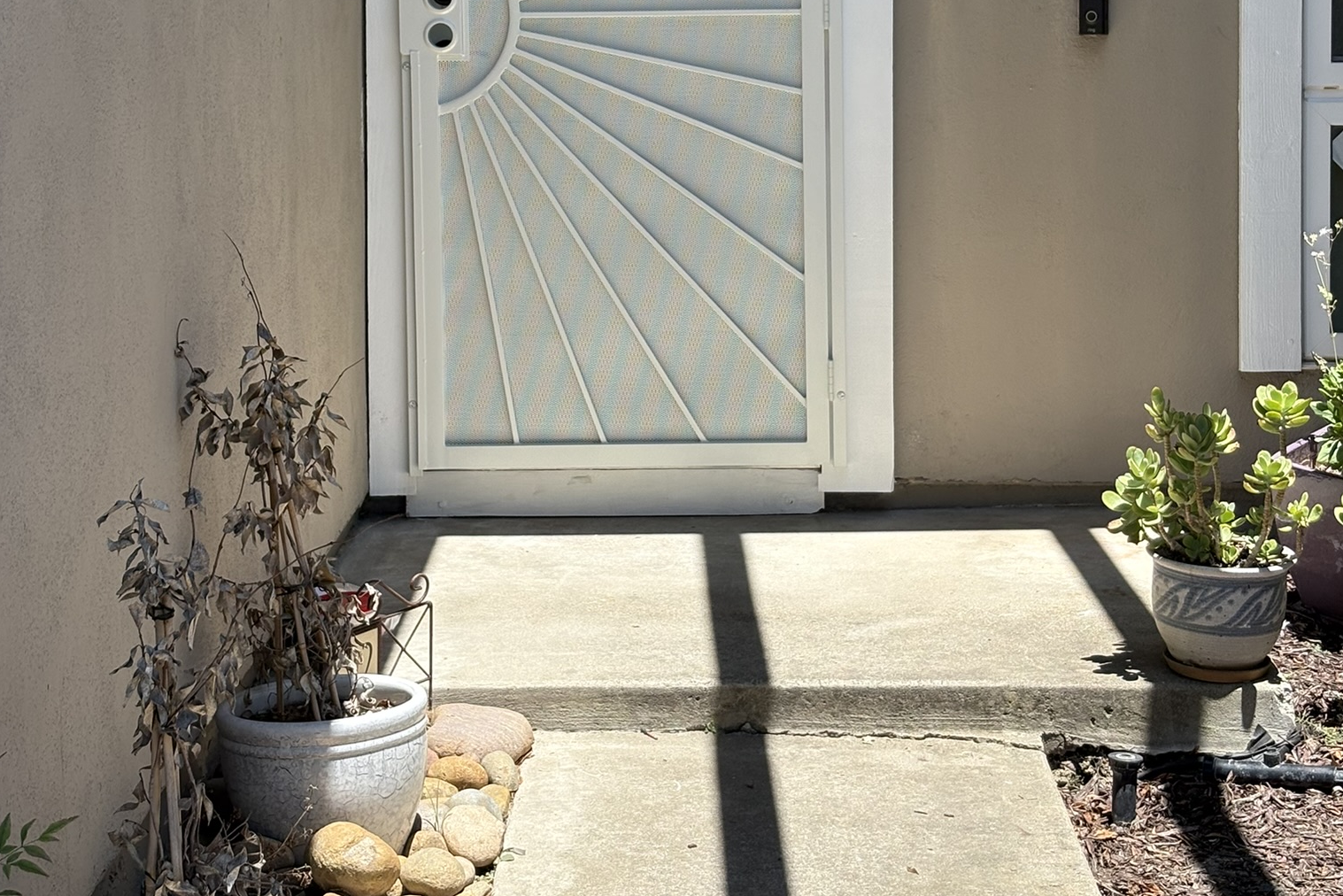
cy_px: 104
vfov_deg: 18.4
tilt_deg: -3.7
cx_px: 668
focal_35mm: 73
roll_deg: -0.2
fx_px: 2724
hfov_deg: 27.7
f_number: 1.6
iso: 32
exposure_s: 1/1709
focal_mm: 5.96
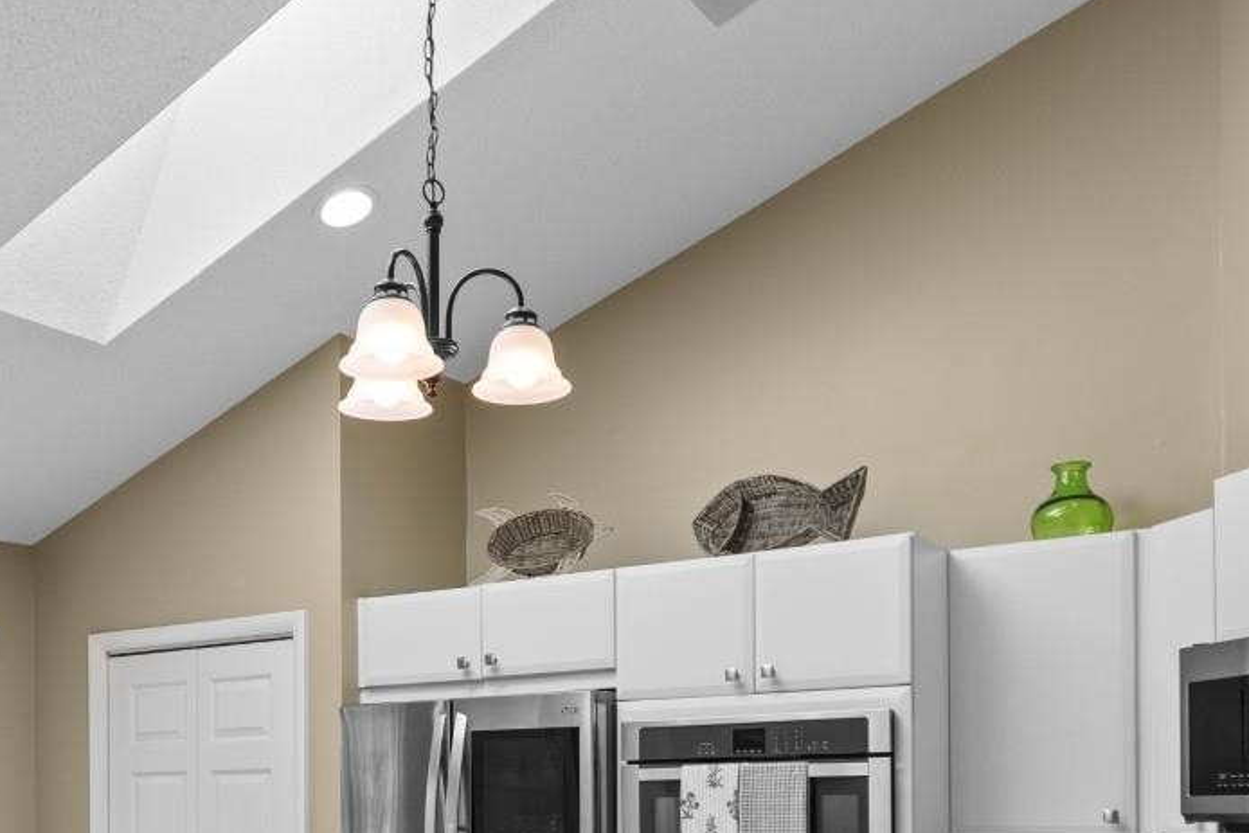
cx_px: 407
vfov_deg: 30.0
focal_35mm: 42
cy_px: 806
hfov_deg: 45.6
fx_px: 1457
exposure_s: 1/25
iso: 100
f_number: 4.8
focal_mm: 12
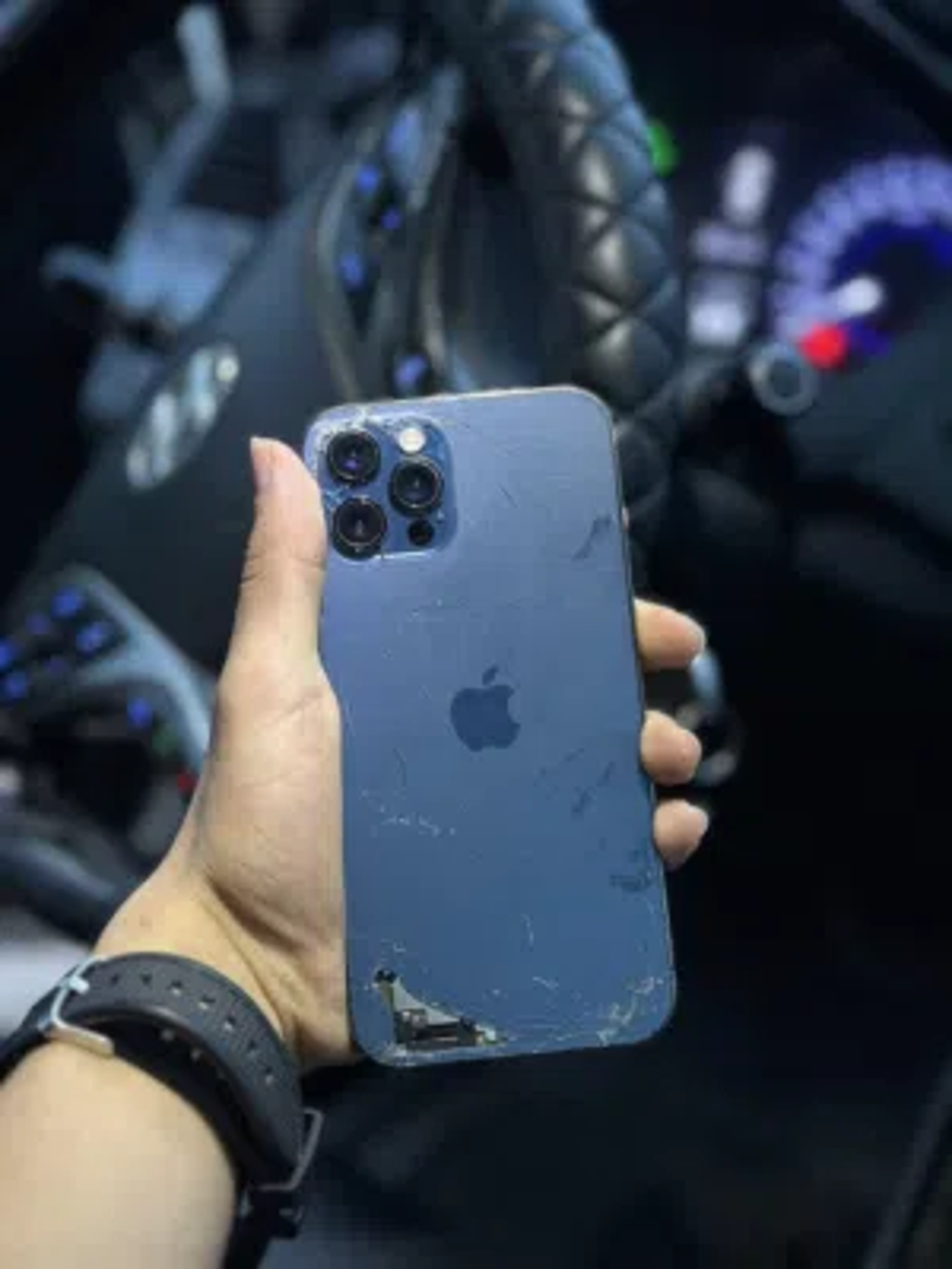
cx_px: 476
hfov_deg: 30.3
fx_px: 1760
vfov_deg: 39.7
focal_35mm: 48
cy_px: 634
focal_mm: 6.86
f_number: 1.78
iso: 640
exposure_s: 1/25
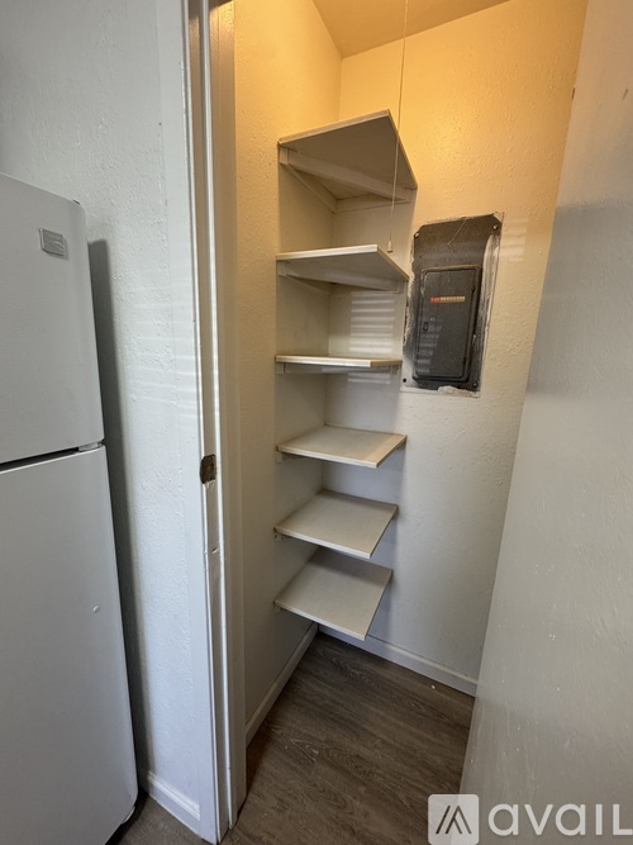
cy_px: 422
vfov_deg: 102.1
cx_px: 316
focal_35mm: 14
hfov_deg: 85.7
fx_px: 341
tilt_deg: -13.2
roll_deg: -1.6
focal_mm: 2.22
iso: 250
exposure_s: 1/120
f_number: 2.2
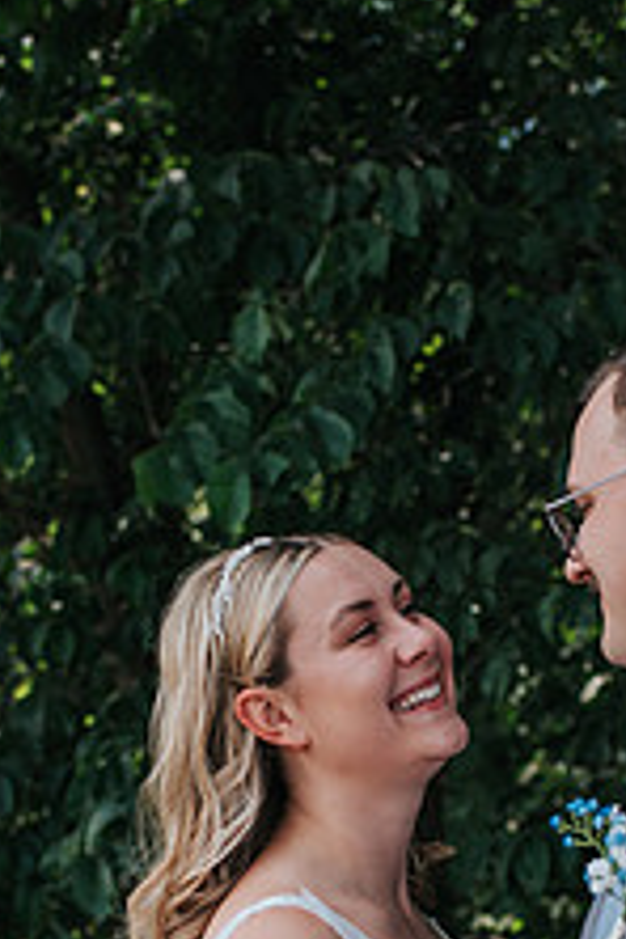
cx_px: 465
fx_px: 1852
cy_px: 850
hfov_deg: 19.1
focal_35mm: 71
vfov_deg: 27.4
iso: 110
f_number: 2.8
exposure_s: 1/500
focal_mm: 35
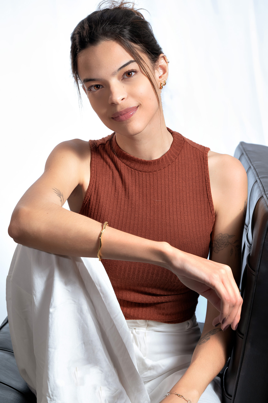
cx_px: 134
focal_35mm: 70
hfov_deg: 19.4
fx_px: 783
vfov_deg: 28.9
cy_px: 202
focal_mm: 70
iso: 400
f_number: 8
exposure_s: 1/200
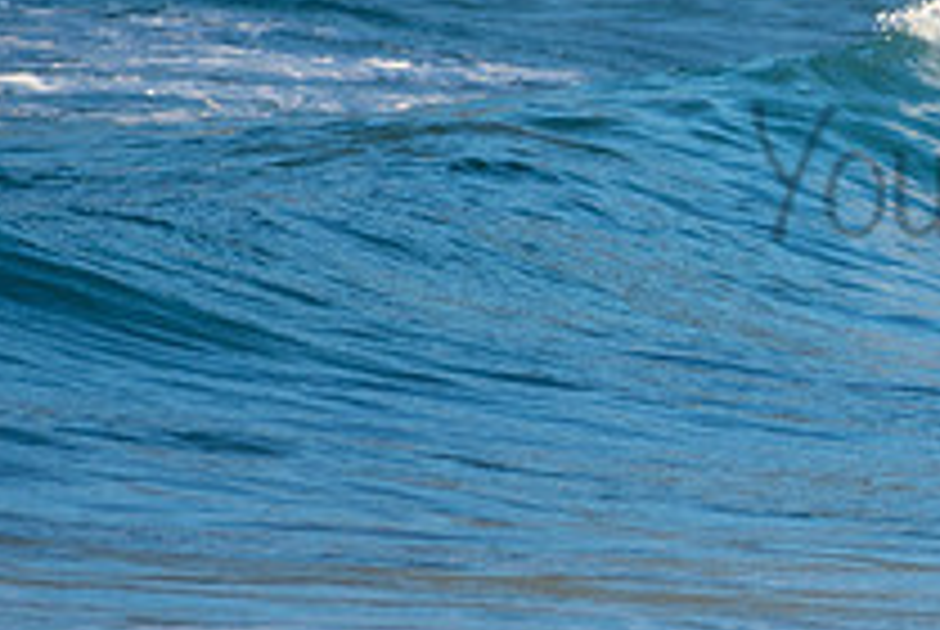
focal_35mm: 2080
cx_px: 1214
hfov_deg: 1.0
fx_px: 54387
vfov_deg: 0.7
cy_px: 133
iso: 250
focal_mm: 500
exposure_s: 1/640
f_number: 5.6
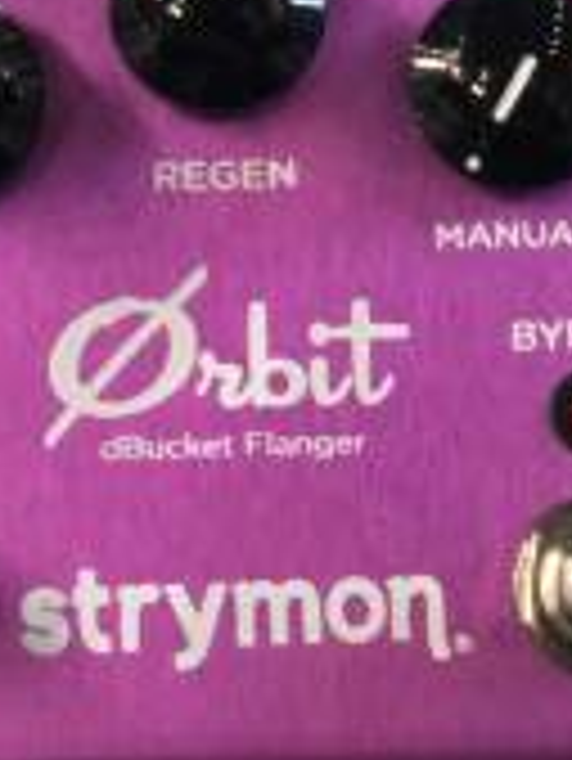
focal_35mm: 123
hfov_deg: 12.1
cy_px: 180
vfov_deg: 15.9
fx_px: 2707
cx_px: 270
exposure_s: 1/24
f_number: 2.4
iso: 160
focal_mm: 6
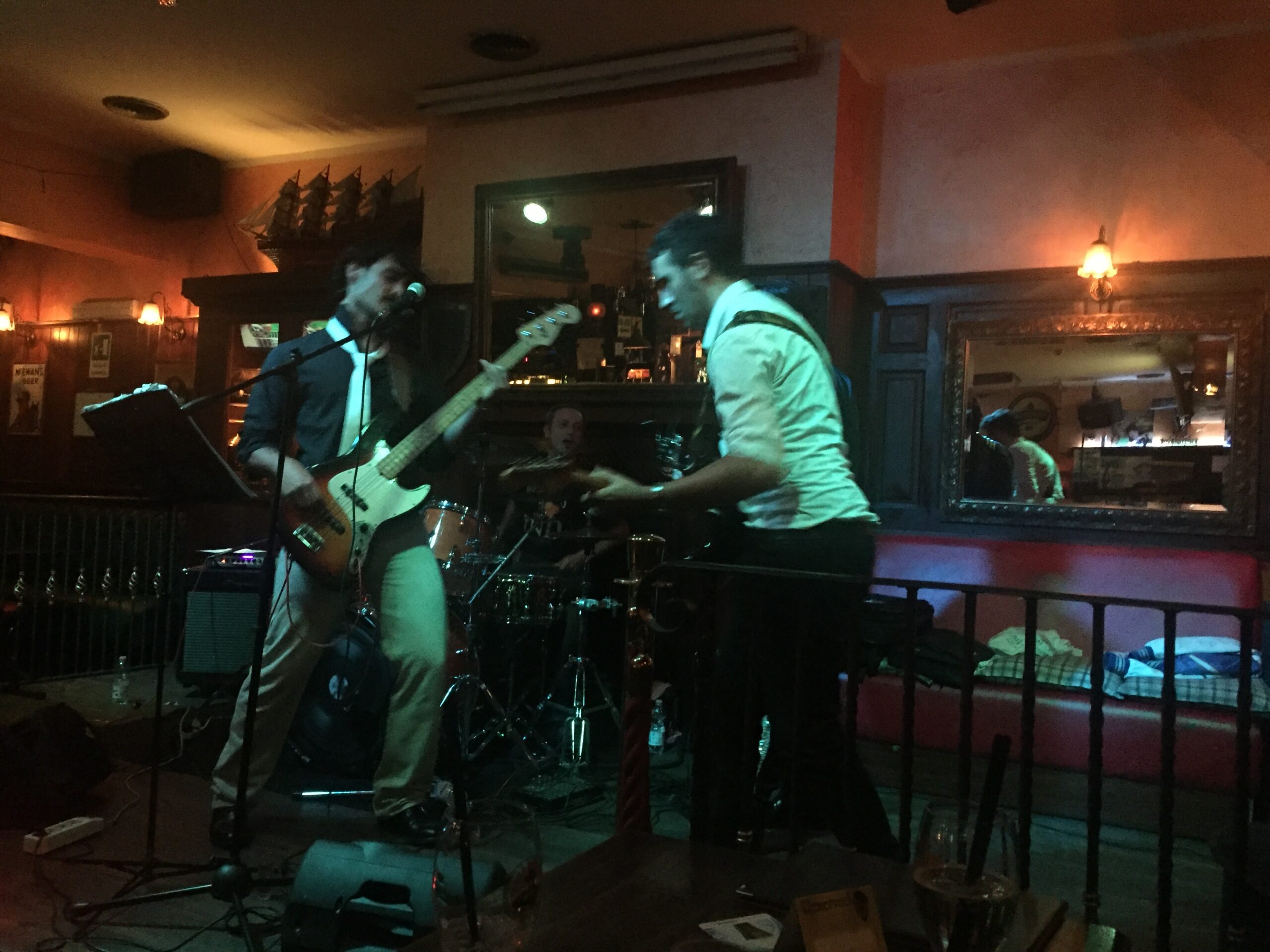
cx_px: 635
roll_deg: -4.2
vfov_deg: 48.2
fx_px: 1064
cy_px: 476
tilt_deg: +1.7
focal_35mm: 29
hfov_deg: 61.7
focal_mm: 4.15
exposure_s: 1/17
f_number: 2.2
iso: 800
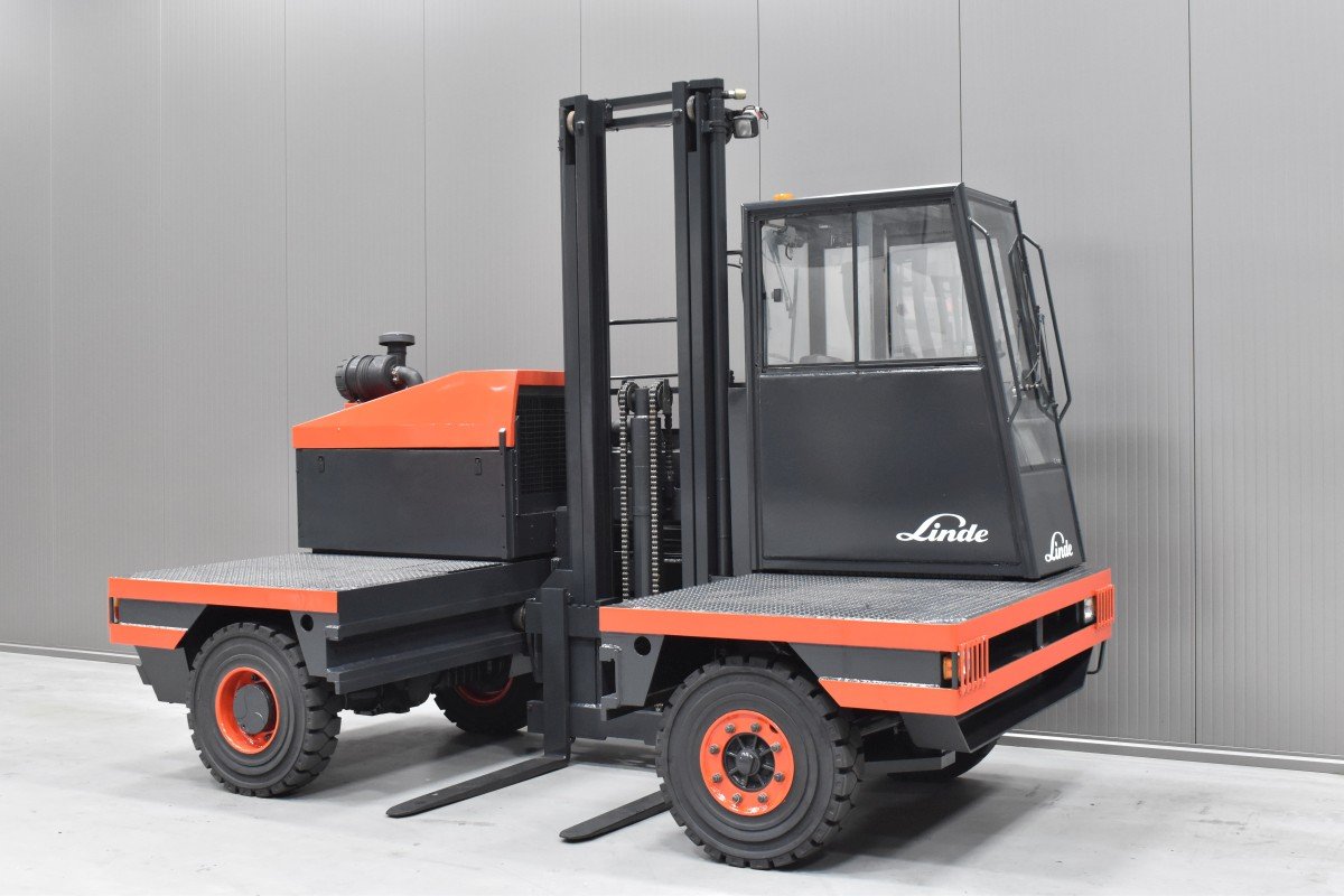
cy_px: 448
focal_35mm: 42
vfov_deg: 31.9
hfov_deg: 46.4
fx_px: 1568
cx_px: 672
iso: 1600
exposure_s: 1/15
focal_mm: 28
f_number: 7.1
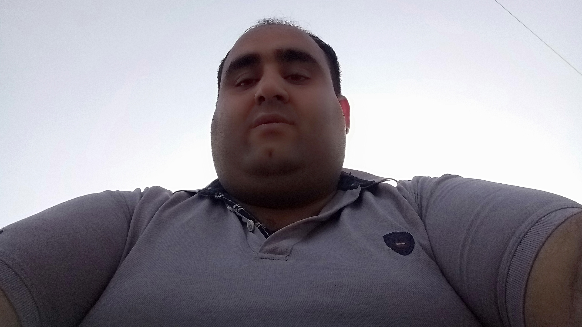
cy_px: 108
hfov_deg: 66.1
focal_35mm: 29
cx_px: 296
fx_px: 448
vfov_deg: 39.7
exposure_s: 1/1199
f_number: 2.2
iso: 117
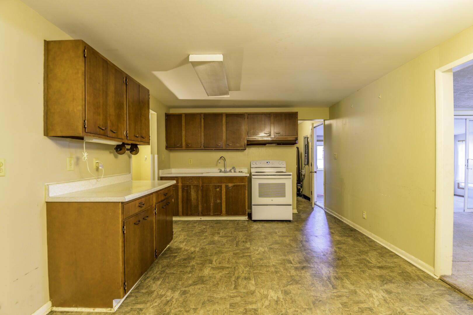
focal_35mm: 15
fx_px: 197
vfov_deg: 77.3
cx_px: 236
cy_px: 158
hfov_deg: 100.4
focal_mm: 15
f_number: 5.6
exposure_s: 1/1.67
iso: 64
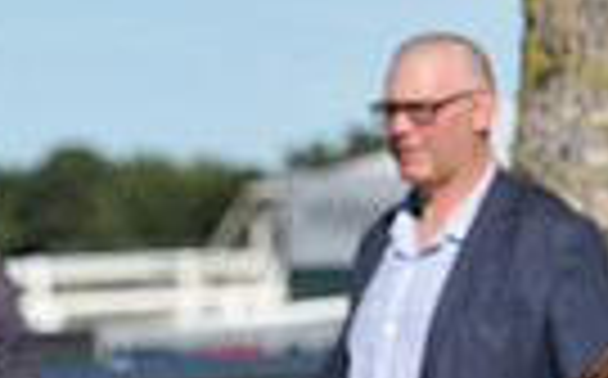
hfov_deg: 3.2
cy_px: 277
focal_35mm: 656
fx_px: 10856
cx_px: 1275
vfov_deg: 2.0
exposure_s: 1/2500
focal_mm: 150
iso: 400
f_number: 6.3
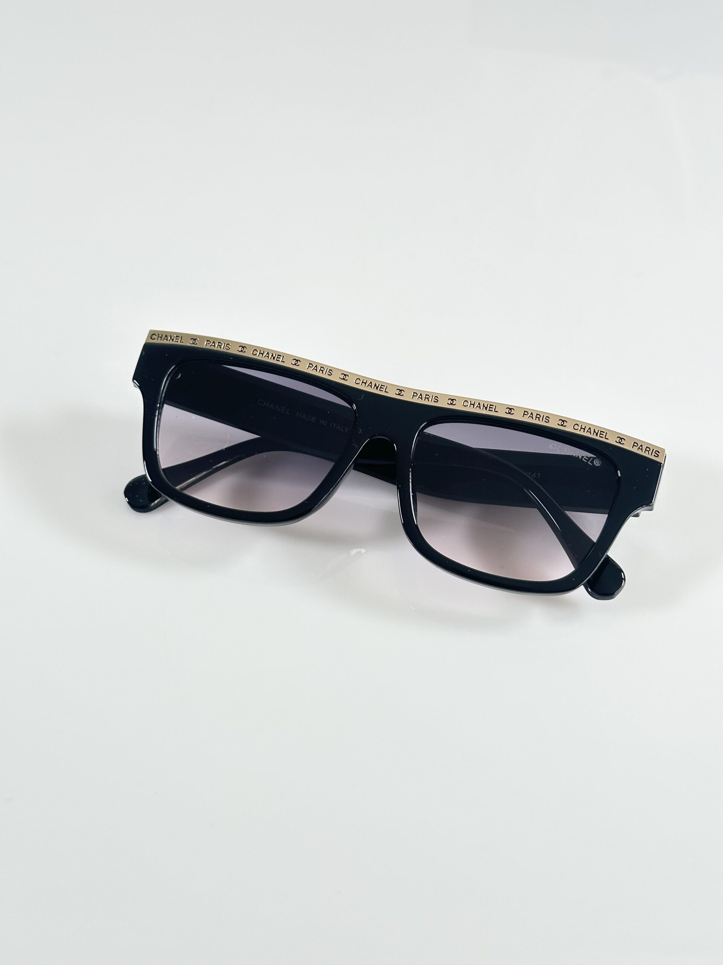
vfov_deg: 39.7
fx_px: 1337
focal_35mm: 48
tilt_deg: -51.0
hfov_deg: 30.3
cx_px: 362
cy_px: 482
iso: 80
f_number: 1.78
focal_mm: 6.86
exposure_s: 1/121
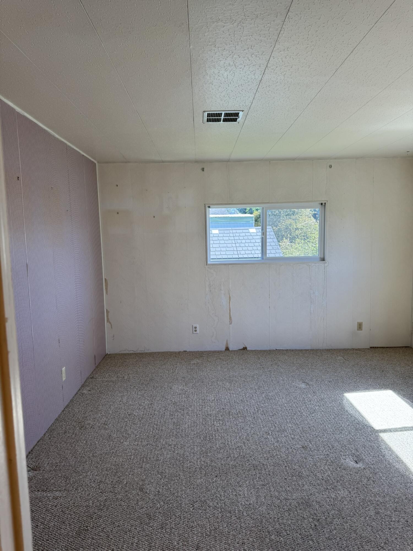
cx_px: 206
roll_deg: +0.9
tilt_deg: -3.9
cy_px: 276
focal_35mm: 24
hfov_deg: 56.8
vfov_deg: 71.6
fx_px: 382
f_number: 1.78
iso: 64
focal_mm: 6.76
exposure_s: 1/184
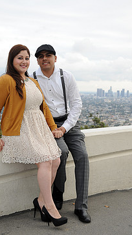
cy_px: 128
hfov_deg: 23.1
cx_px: 54
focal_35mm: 52
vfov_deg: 39.8
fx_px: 323
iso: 200
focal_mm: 40
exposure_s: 1/250
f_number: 5
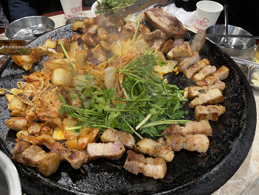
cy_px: 98
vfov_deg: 53.1
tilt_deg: -46.8
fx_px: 195
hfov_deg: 67.3
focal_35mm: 26
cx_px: 130
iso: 320
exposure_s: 1/60
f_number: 1.6
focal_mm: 5.1
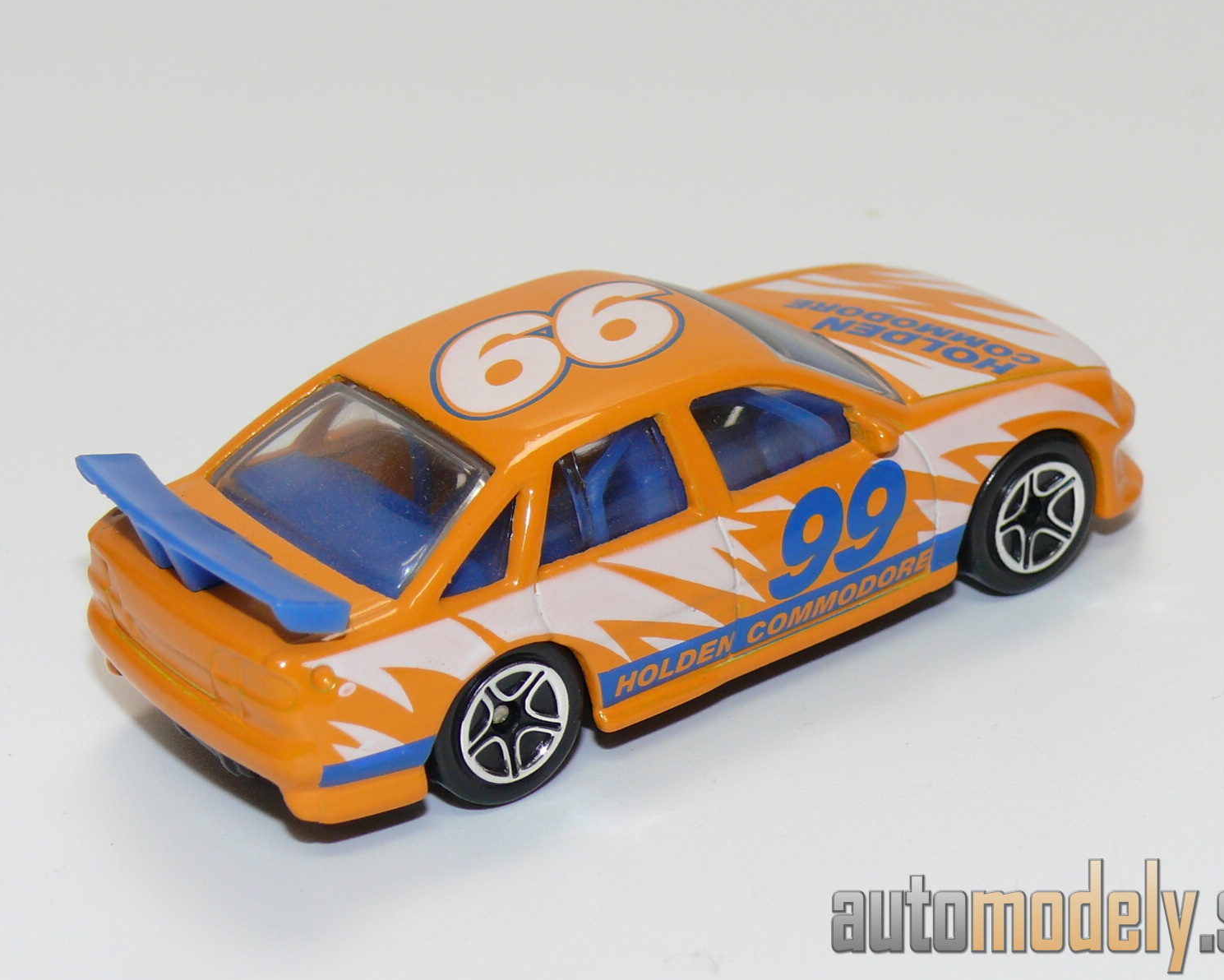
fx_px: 3913
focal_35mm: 108
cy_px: 491
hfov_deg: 17.8
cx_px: 642
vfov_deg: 14.3
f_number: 4
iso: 100
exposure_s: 1/30
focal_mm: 13.5
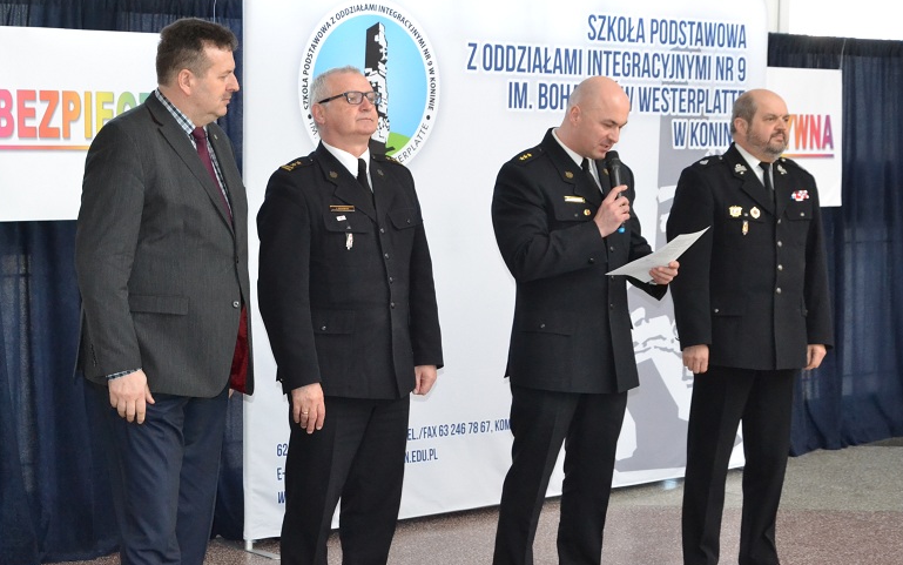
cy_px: 302
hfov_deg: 28.8
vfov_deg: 18.2
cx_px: 460
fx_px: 1761
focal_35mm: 72
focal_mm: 45
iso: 3200
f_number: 9
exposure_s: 1/200
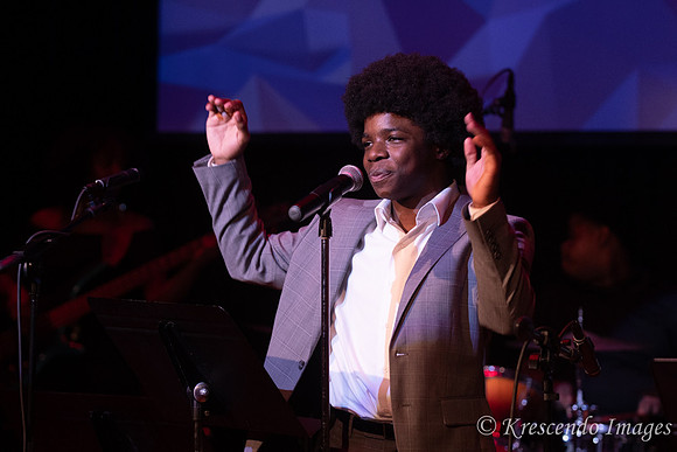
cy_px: 226
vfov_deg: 8.7
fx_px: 2962
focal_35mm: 158
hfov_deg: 13.0
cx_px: 338
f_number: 2.8
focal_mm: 105
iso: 1600
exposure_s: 1/200
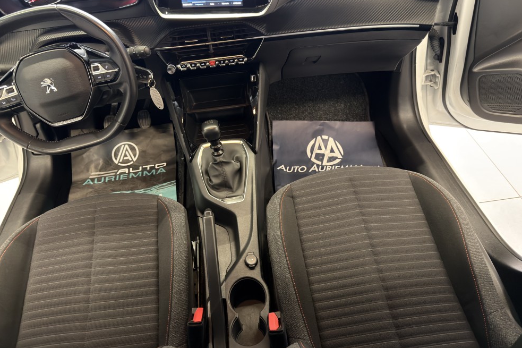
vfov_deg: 49.3
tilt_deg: -41.9
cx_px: 253
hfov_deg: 69.4
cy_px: 146
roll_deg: +6.5
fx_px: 377
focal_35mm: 26
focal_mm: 6.76
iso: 640
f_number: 1.78
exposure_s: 1/30
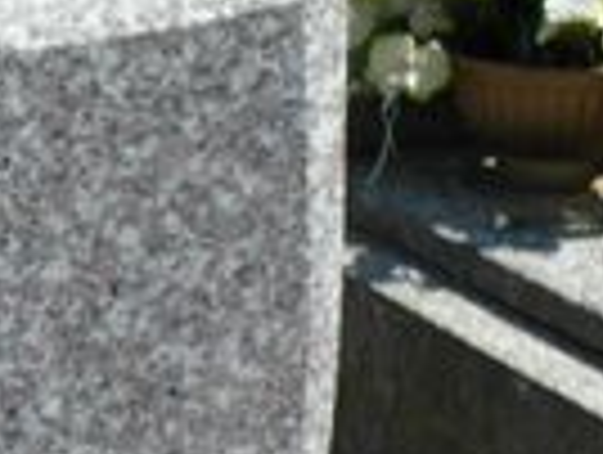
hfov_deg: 7.9
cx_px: -747
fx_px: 4084
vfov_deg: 6.3
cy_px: 697
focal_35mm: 234
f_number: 3
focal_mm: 10.6
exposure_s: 1/1500
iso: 80
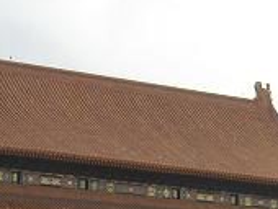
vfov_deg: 6.9
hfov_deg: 9.3
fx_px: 1697
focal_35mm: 211
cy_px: 333
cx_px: 298
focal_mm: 7.1
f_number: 3.1
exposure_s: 1/272
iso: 64
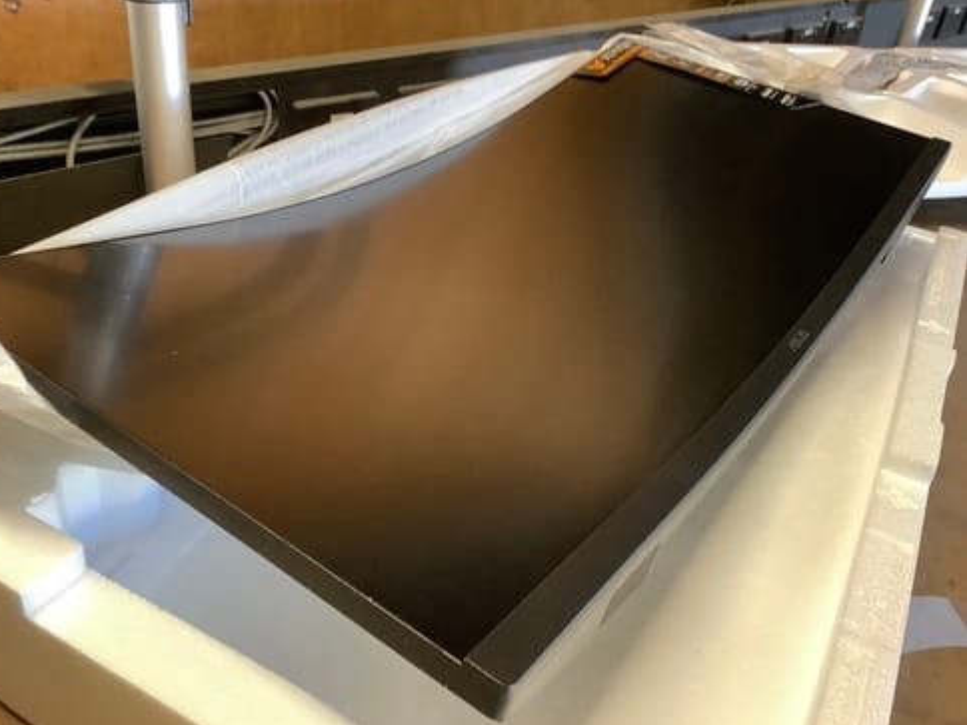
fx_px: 894
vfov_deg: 44.2
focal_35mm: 32
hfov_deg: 56.8
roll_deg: -6.3
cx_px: 470
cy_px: 357
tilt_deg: -29.9
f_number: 2.4
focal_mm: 3.3
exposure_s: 1/33
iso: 400
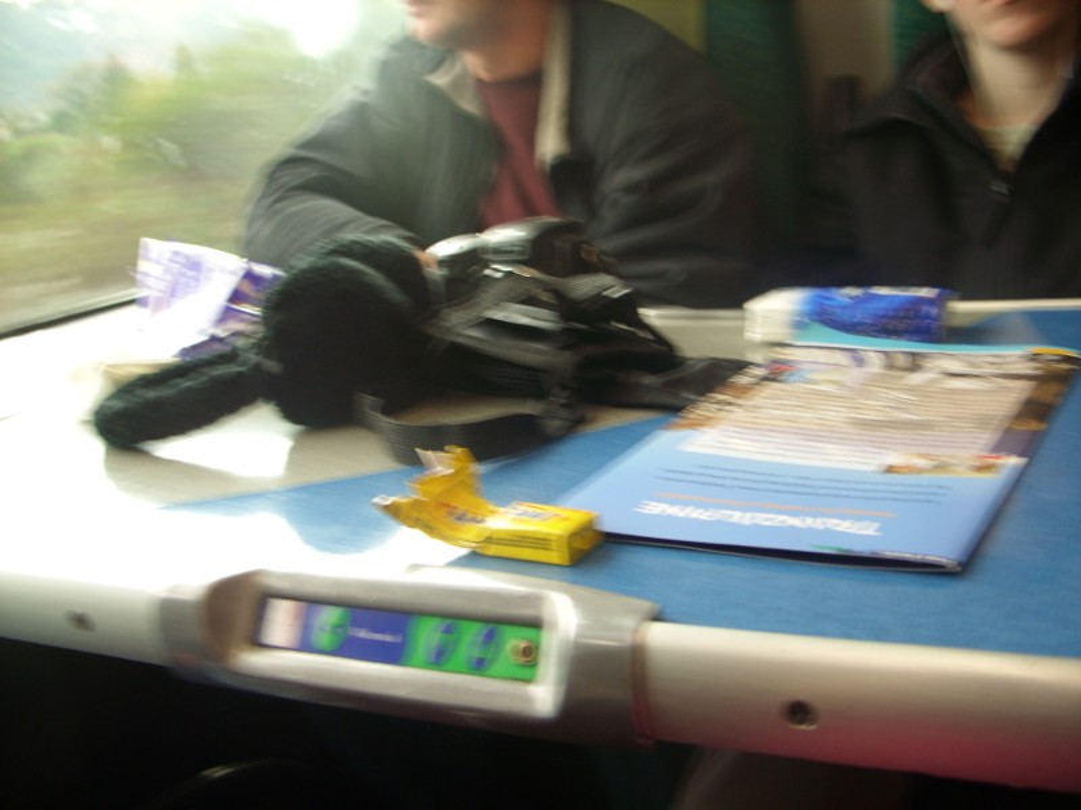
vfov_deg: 37.7
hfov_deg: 49.0
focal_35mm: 38
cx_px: 540
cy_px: 405
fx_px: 1187
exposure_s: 1/10
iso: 50
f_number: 2.8
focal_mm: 7.8
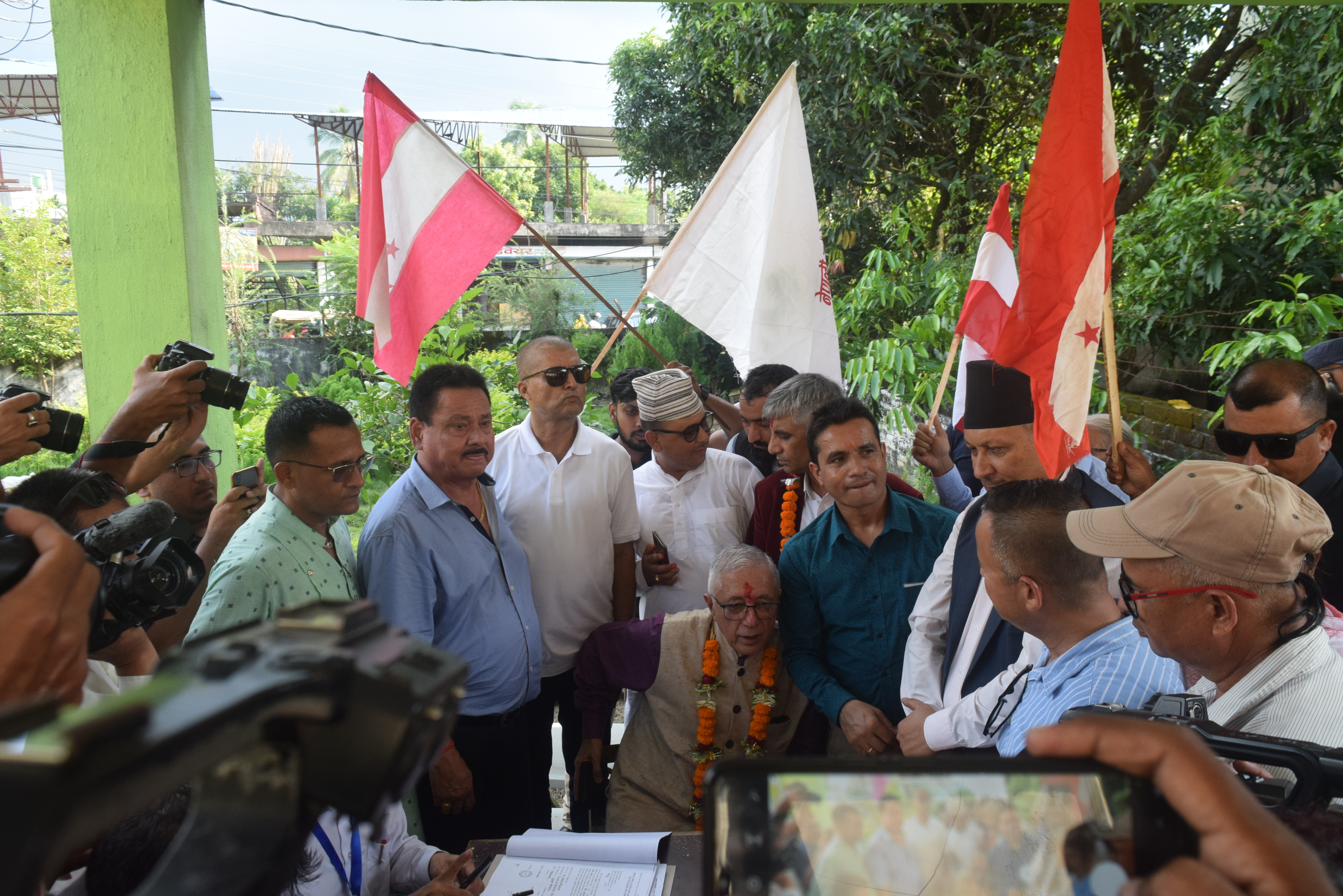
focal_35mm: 27
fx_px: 1007
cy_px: 448
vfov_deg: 48.0
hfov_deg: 67.4
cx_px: 672
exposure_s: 1/320
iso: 800
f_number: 9
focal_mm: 18
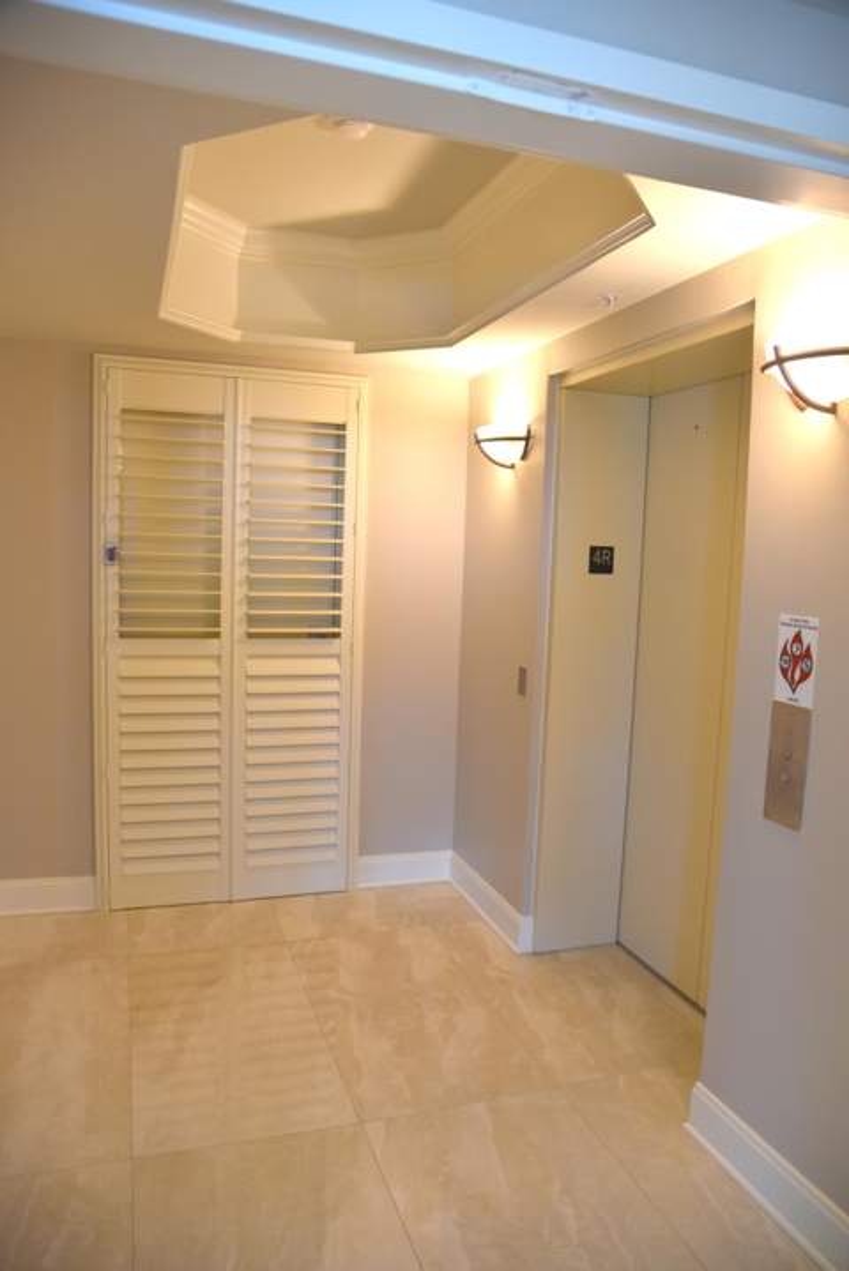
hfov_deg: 53.2
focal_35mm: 24
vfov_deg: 73.7
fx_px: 848
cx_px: 424
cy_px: 636
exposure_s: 1/60
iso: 500
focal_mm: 24
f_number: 4
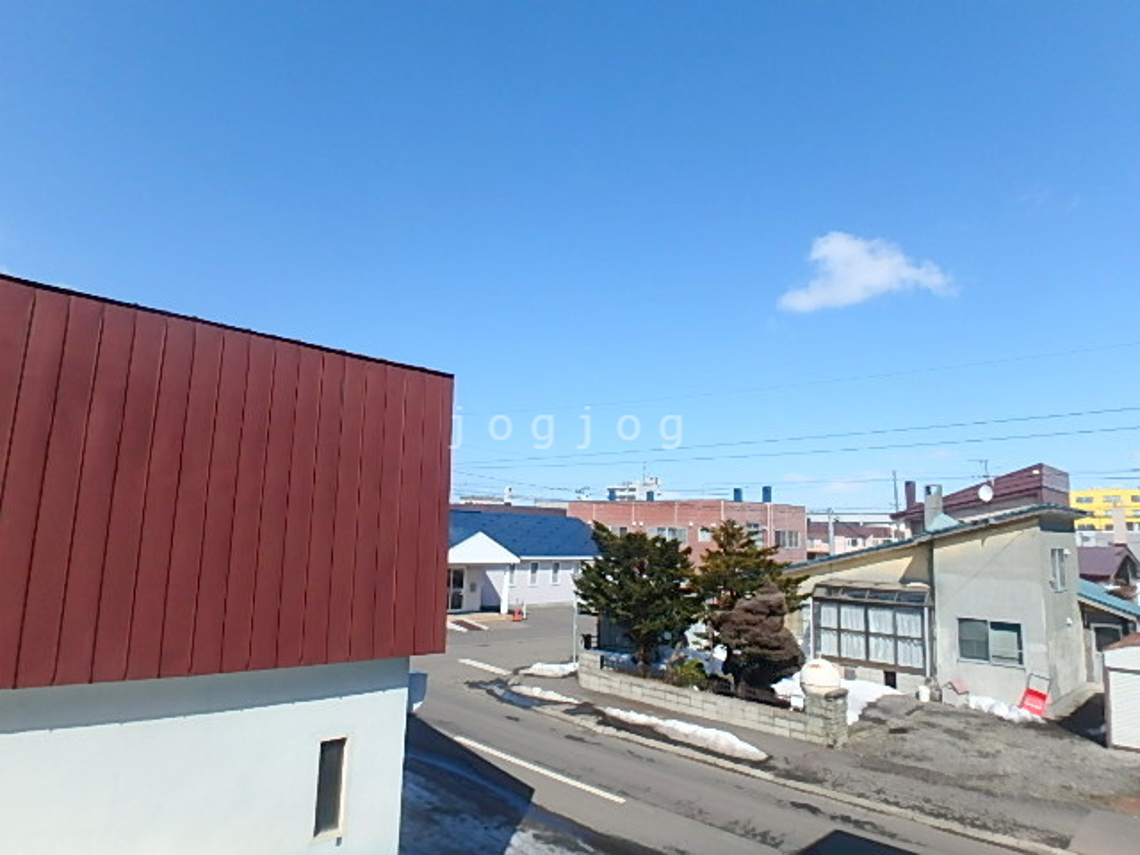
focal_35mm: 21
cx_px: 570
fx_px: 692
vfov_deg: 63.4
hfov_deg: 79.0
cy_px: 428
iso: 125
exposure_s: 1/640
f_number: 6
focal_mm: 3.7
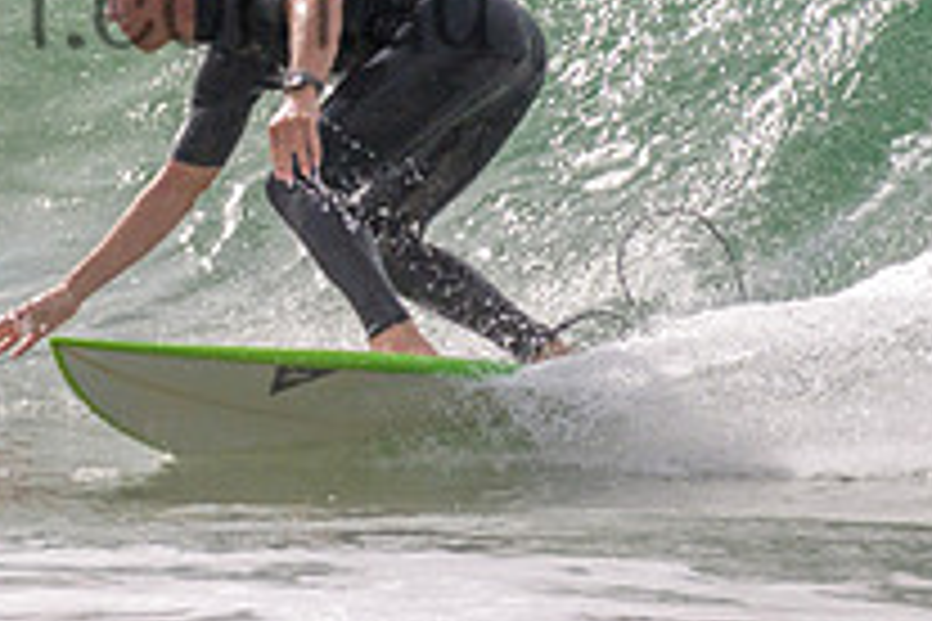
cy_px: -56
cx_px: 14
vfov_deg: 0.6
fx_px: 58142
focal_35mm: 2246
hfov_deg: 0.9
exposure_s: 1/2000
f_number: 11
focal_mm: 800
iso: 400
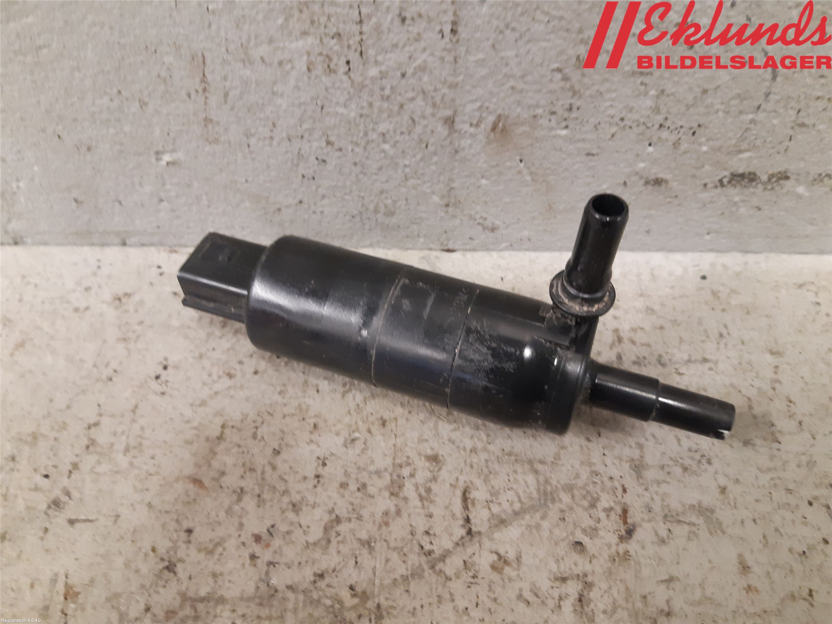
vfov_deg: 53.1
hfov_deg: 67.3
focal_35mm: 26
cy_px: 312
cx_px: 416
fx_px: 625
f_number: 1.7
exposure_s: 1/33
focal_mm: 3.93
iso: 250
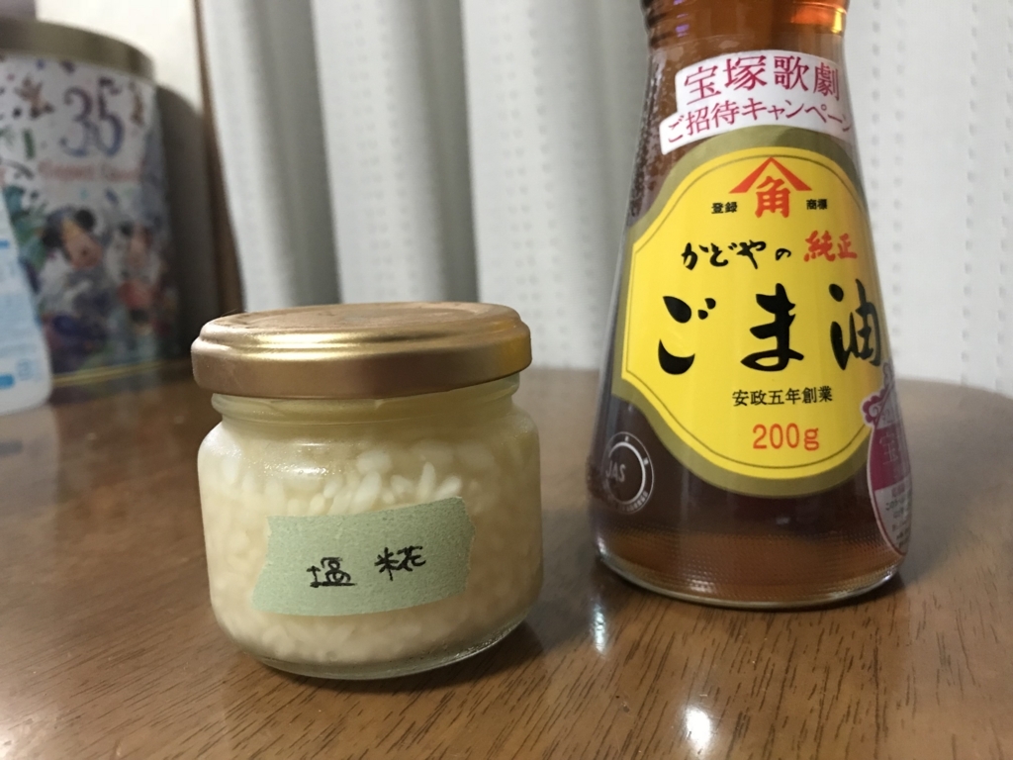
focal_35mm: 28
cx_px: 506
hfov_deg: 63.4
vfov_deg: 49.7
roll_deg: +2.7
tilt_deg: -8.1
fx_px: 819
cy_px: 380
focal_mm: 3.99
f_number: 1.8
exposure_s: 1/6
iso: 80
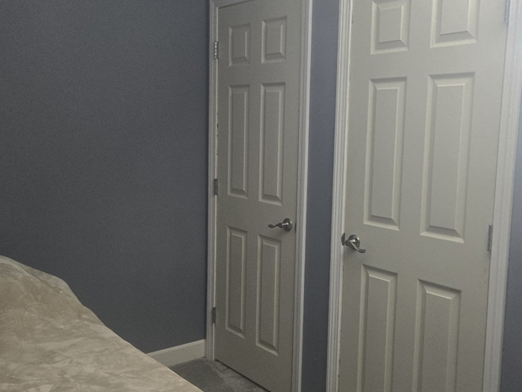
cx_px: 293
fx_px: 573
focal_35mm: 38
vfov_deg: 37.7
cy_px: 206
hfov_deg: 48.9
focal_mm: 5.4
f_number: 1.8
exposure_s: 1/120
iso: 250
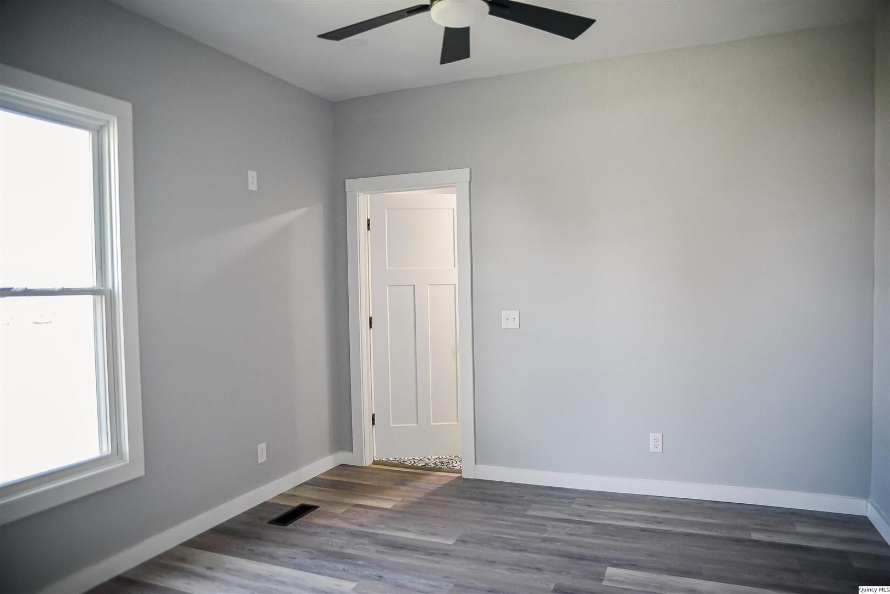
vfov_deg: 53.2
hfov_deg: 73.7
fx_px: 594
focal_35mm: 24
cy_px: 297
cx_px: 445
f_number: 2.8
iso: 3200
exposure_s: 1/640
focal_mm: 24
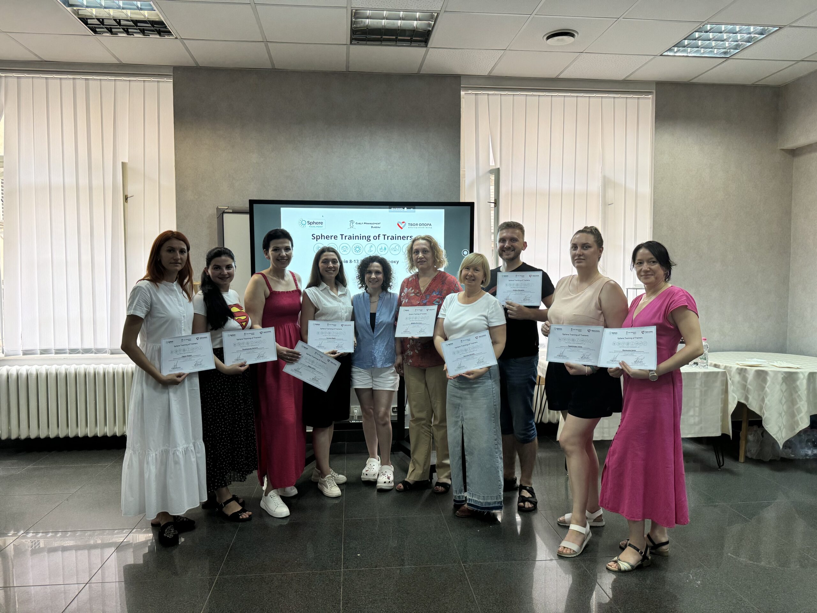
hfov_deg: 71.6
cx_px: 408
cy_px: 306
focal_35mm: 24
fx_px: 566
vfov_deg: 56.8
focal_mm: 6.76
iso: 200
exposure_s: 1/100
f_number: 1.78
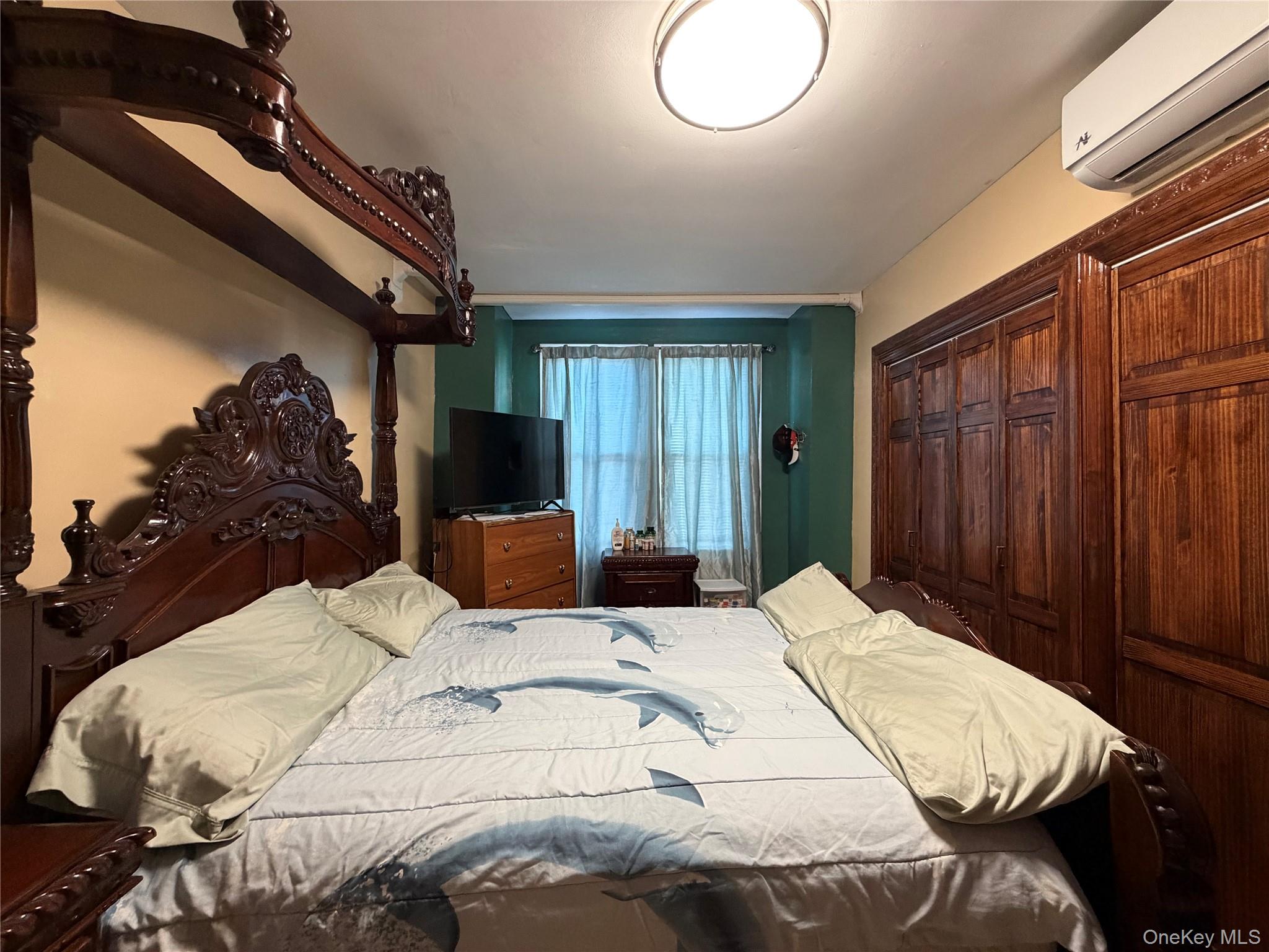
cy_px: 476
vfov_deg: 85.7
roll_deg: +0.3
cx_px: 634
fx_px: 513
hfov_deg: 102.1
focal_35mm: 14
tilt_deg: +1.0
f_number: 2.2
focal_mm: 2.22
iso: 400
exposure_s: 1/60
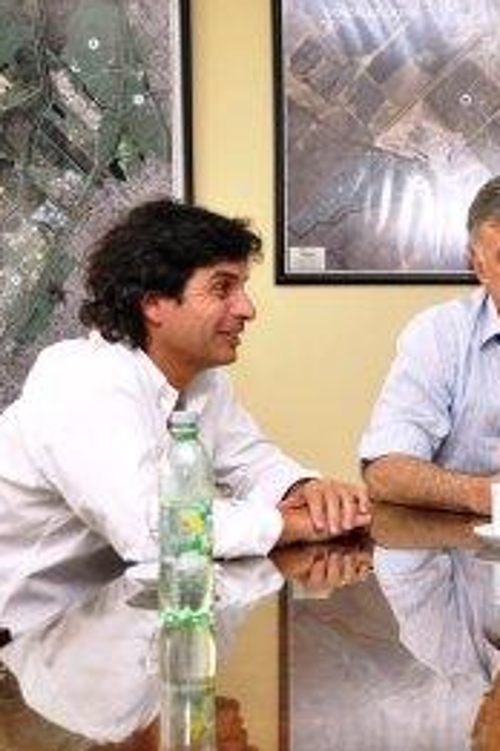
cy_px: 325
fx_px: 1500
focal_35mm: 72
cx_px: 526
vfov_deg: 28.0
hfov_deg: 18.3
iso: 800
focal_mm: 28
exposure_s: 1/60
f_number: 5.6
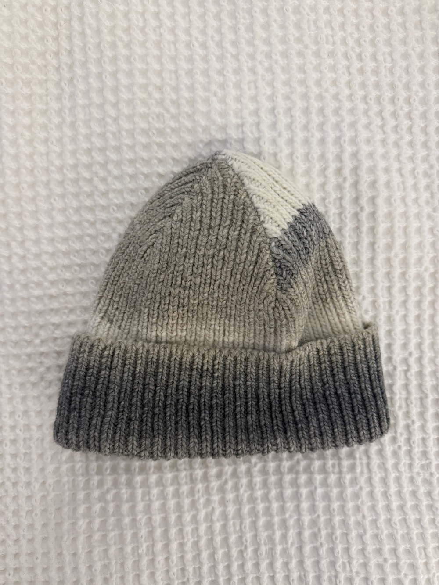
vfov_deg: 71.6
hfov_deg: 56.8
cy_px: 292
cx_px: 220
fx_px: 406
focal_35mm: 24
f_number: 1.78
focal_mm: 6.76
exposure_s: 1/60
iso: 400
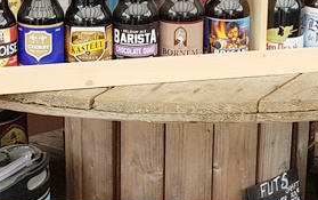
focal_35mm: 101
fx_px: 876
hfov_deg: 20.6
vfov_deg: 12.9
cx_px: 138
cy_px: 30
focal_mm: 4.2
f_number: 1.7
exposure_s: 1/161
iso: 40
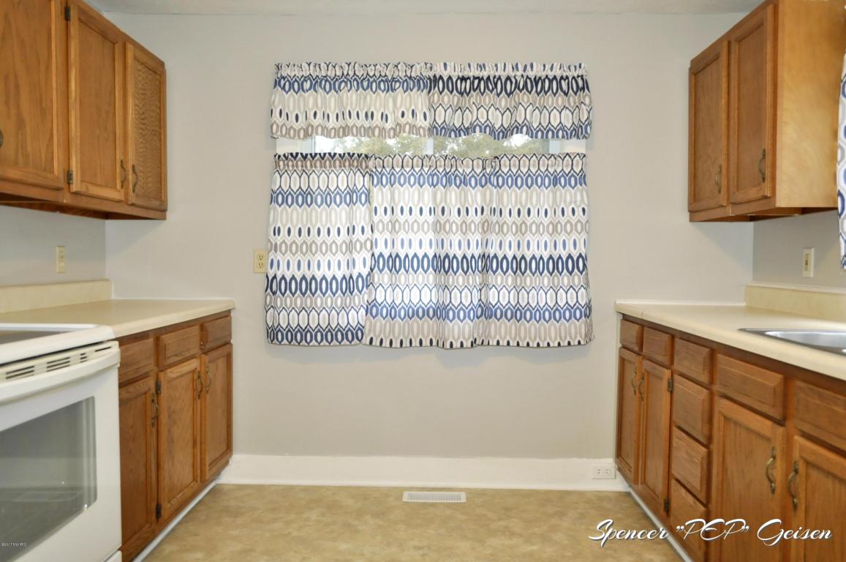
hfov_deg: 67.5
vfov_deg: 47.8
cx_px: 423
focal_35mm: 27
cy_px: 281
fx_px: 634
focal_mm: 18
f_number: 4
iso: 800
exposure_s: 1/60
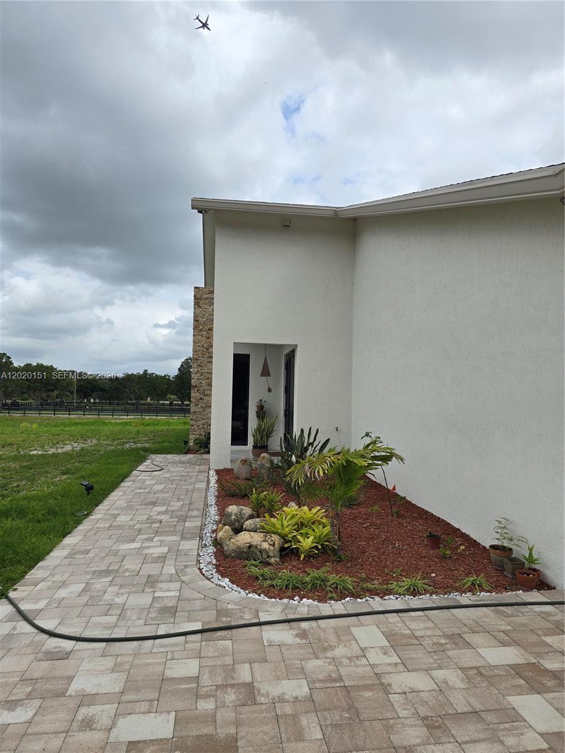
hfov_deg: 58.9
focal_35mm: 23
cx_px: 282
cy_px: 376
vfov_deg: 73.9
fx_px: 501
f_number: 1.7
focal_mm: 6.3
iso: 12
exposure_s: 1/1061
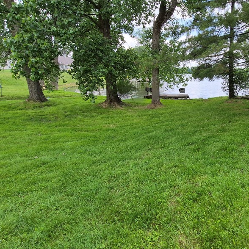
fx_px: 163
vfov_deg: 74.5
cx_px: 180
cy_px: 109
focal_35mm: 20
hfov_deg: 70.9
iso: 40
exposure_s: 1/570
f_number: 2.2
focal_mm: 1.74
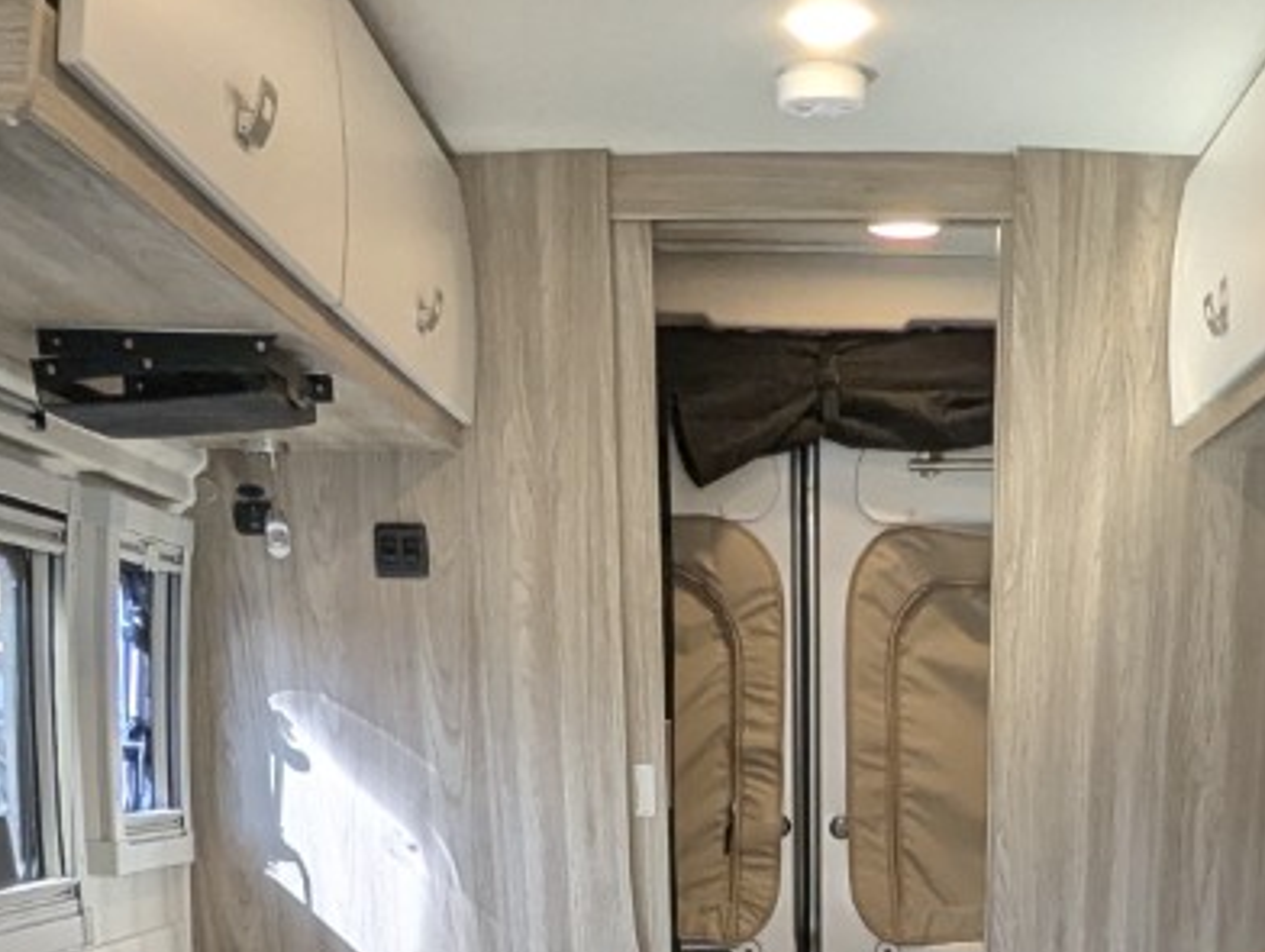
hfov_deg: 33.5
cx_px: 837
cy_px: 1510
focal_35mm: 57
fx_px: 2086
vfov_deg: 20.9
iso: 210
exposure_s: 1/144
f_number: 2.2
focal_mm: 2.35
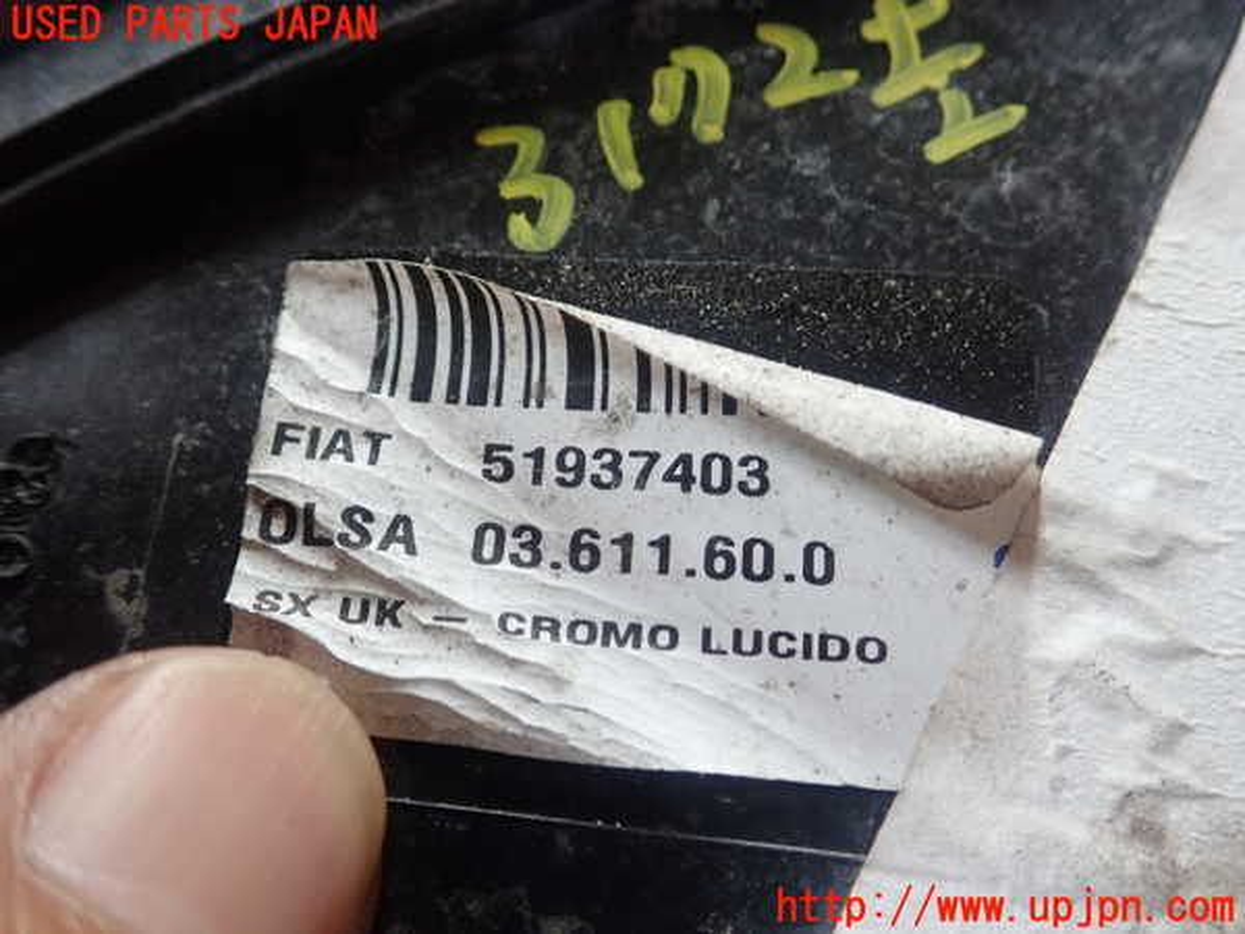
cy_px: 467
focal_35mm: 30
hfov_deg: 60.0
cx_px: 622
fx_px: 1079
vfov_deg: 46.8
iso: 250
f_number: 2.3
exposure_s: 1/125
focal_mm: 5.5
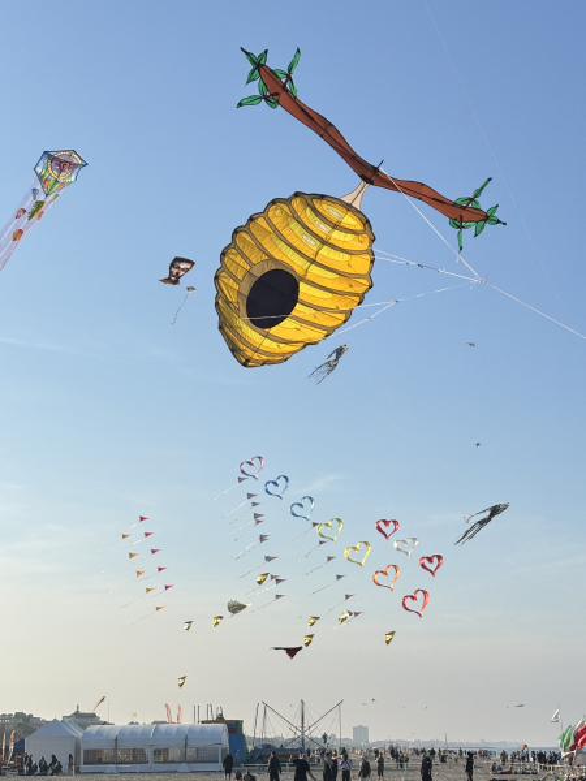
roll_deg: +1.4
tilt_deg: +13.4
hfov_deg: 28.0
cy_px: 390
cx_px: 293
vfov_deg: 36.8
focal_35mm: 52
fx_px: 1174
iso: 32
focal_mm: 5.96
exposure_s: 1/1499
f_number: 1.6
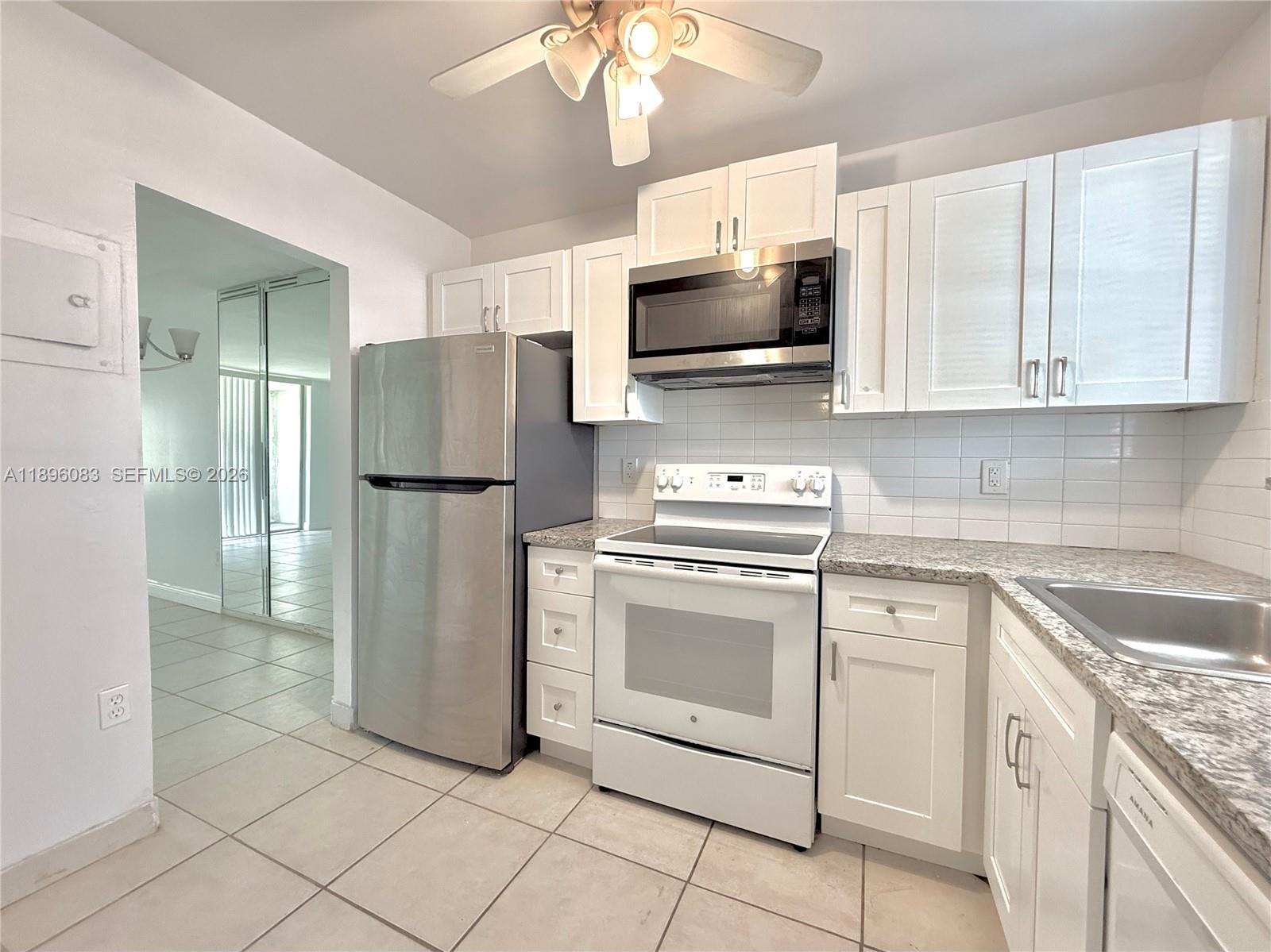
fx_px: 514
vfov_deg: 85.6
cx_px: 636
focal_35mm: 14
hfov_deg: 102.1
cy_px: 476
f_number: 2.2
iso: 250
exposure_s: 1/60
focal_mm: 2.22
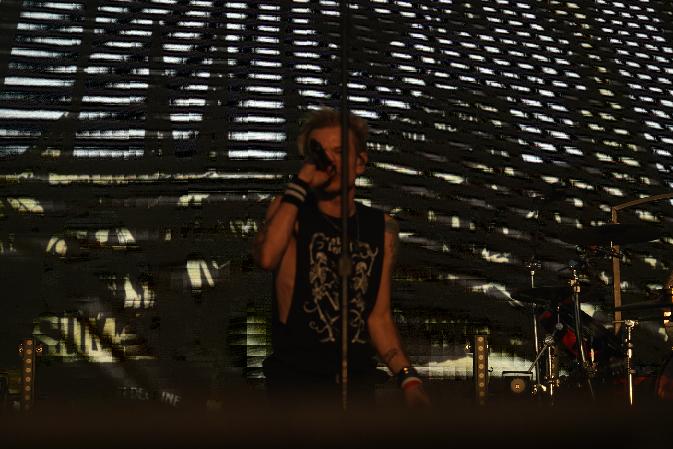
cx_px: 336
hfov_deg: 19.5
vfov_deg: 13.0
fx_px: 1963
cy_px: 224
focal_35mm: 105
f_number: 8
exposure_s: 1/800
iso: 100
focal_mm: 105
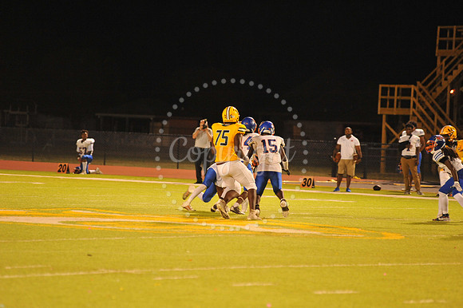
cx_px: 232
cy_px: 154
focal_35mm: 200
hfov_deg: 10.3
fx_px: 2571
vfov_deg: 6.9
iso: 3200
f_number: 4
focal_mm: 200
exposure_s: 1/160
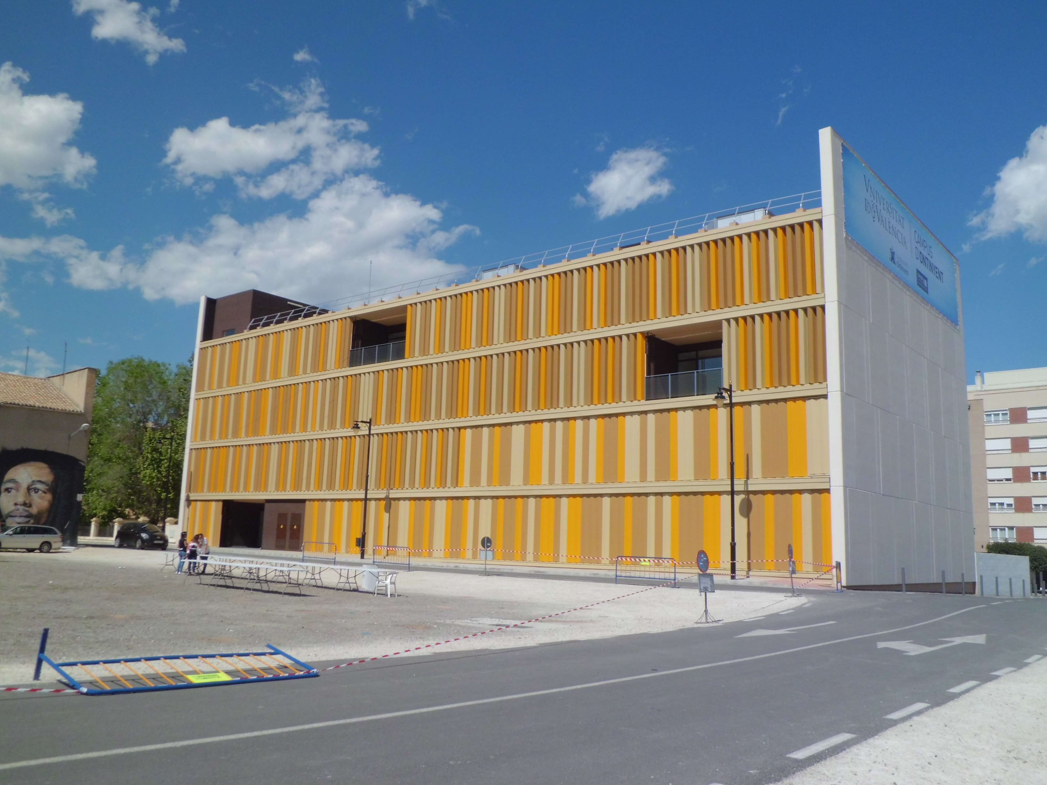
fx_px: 938
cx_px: 524
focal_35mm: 31
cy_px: 392
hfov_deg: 58.4
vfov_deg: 45.4
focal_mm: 5.5
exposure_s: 1/320
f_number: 8.2
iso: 64
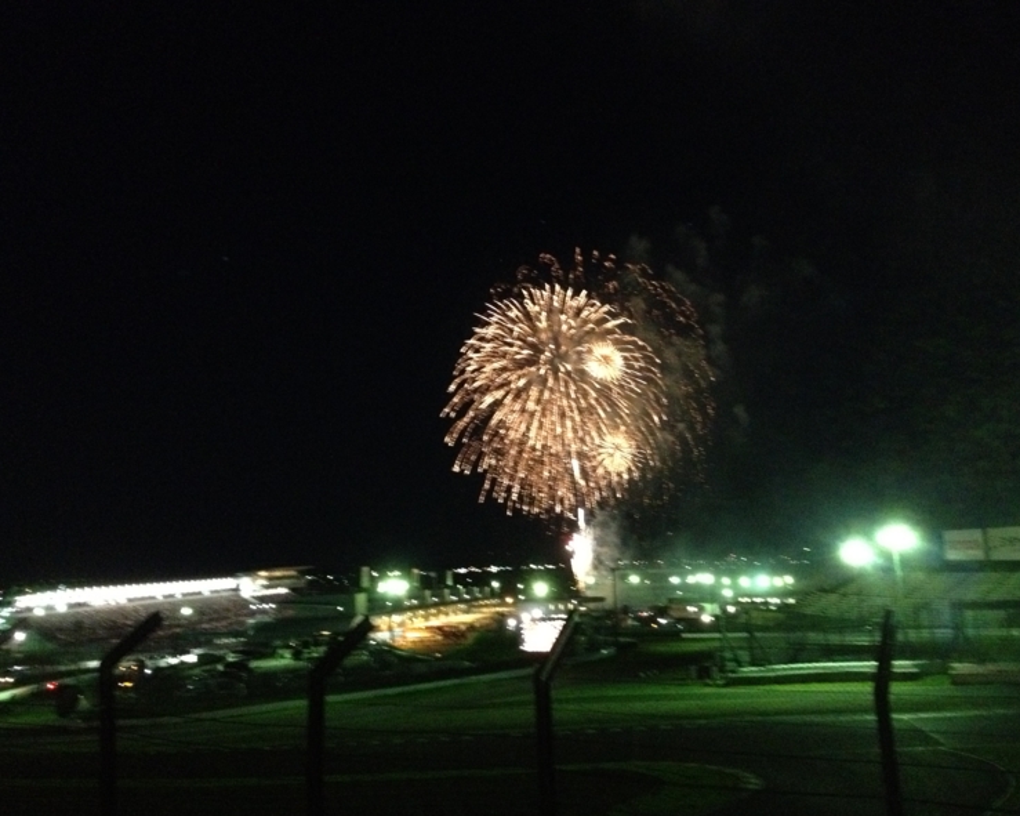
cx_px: 536
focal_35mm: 37
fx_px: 1117
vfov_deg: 40.1
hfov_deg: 49.1
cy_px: 411
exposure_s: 1/15
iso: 800
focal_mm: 4.28
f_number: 2.4
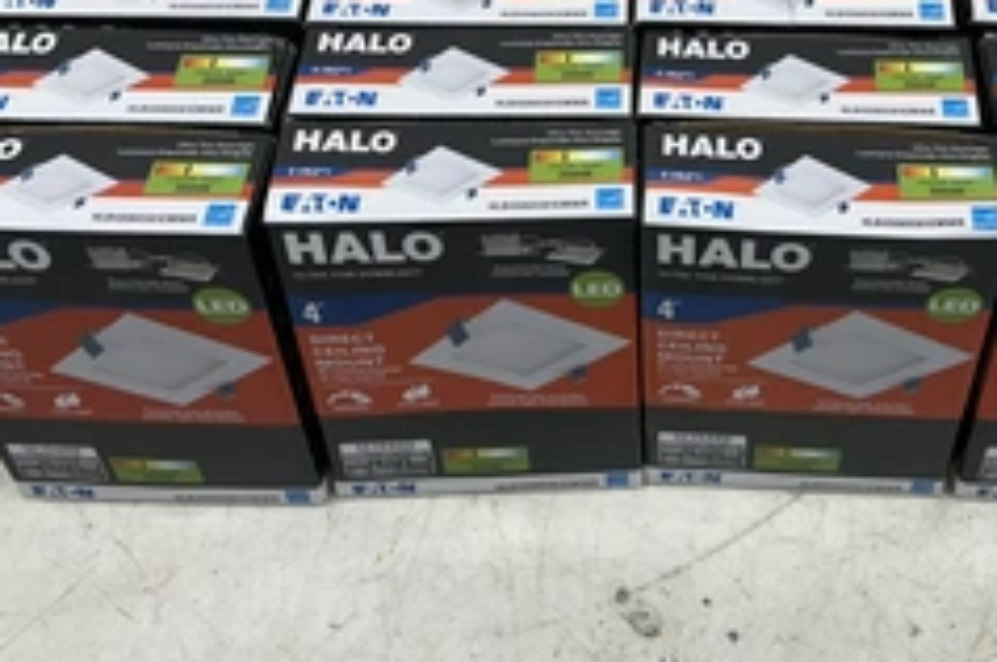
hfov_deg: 39.8
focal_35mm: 49
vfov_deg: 27.0
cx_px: 679
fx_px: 1355
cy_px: 151
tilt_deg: -45.0
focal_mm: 3
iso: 32
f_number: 1.8
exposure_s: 1/120
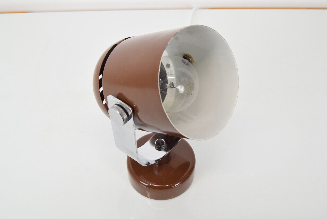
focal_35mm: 36
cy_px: 110
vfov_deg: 36.9
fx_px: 327
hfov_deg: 53.1
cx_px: 164
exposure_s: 1/160
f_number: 8
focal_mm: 24
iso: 1600
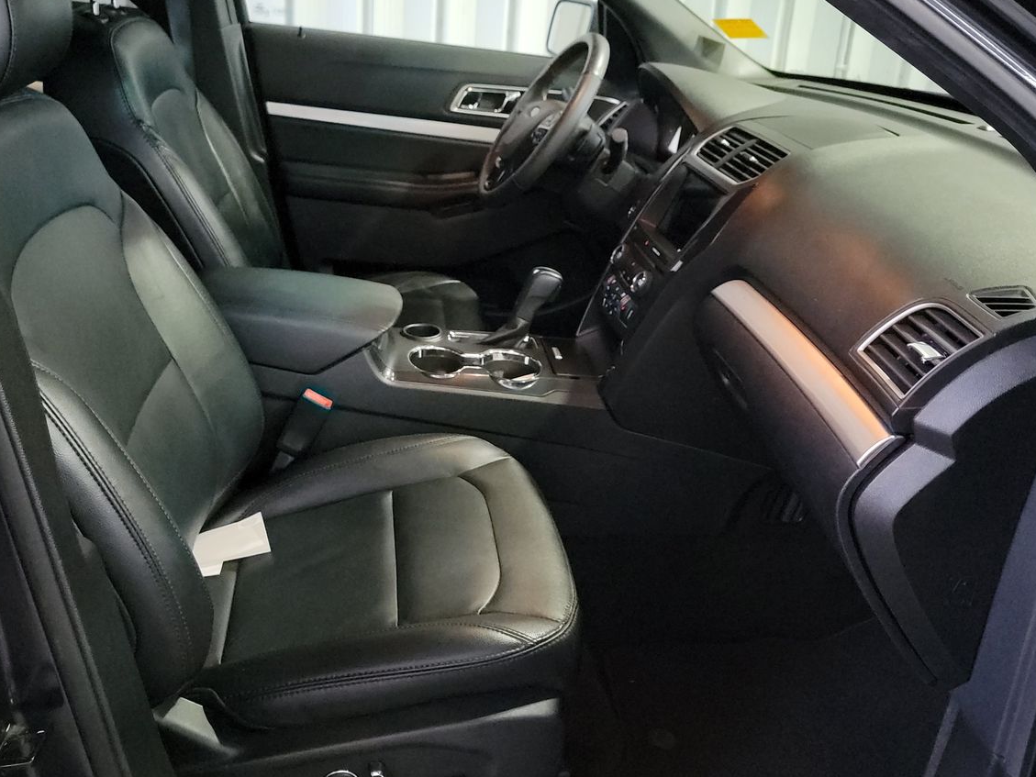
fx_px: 1018
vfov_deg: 41.5
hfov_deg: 53.9
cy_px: 294
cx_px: 532
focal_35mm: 34
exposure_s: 1/59
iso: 2503
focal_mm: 6.7
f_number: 1.8
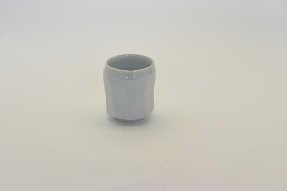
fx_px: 494
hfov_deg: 32.4
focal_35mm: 62
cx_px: 144
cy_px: 96
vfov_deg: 21.9
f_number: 4.5
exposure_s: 1/320
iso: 1600
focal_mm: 62
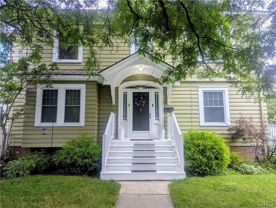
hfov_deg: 71.5
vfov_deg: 56.9
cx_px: 138
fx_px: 192
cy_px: 104
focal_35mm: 24
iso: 45
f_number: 1.85
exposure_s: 1/103
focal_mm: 6.81
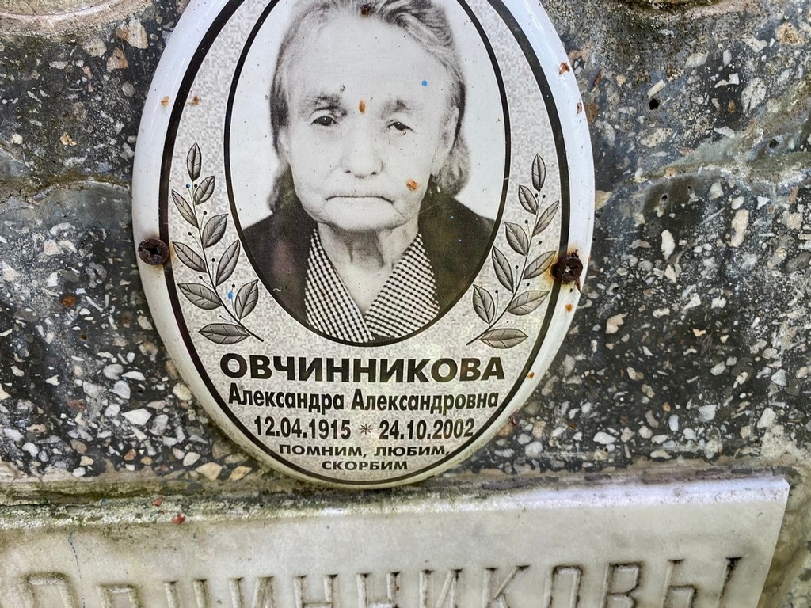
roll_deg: -3.3
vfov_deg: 53.1
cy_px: 304
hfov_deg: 67.3
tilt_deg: -20.0
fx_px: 609
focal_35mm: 26
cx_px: 406
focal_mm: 4.25
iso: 50
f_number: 1.8
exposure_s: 1/121
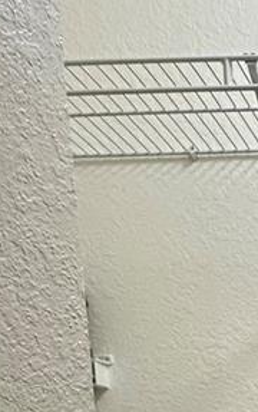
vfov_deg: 25.7
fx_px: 696
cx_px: 447
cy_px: 597
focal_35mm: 62
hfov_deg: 17.5
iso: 250
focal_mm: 2.22
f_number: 2.2
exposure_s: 1/60
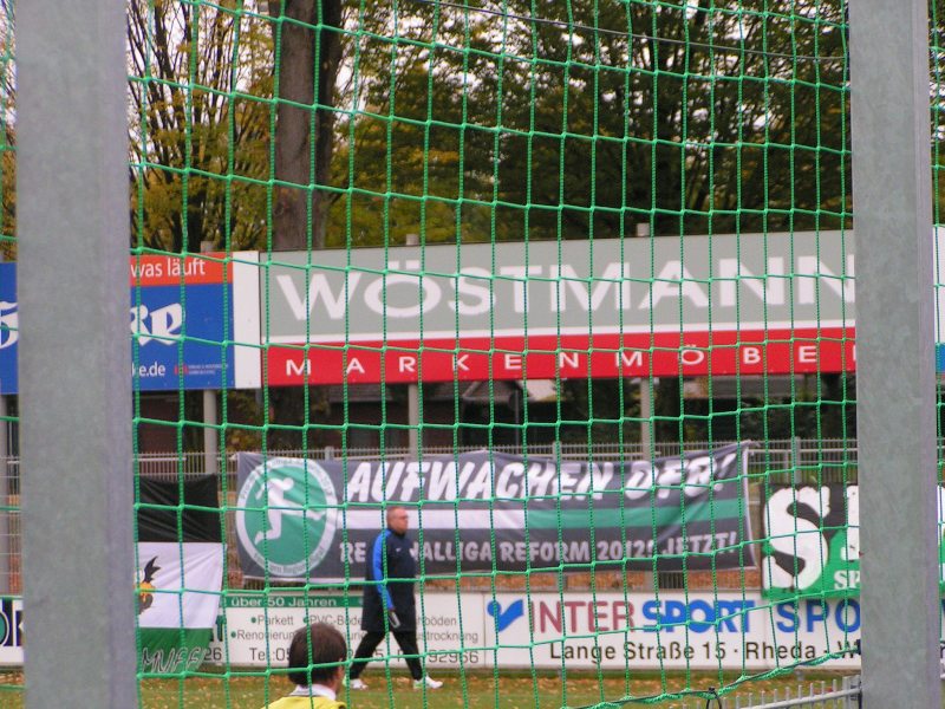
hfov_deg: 12.0
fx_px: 4477
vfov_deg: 9.1
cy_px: 354
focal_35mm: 164
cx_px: 472
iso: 160
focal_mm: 25.1
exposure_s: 1/200
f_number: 3.5
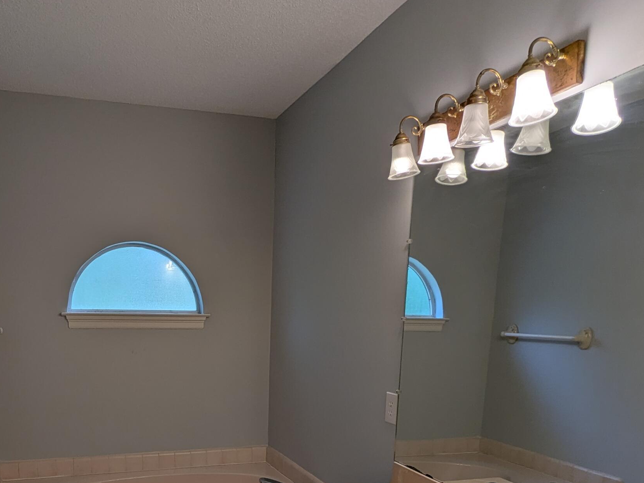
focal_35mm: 29
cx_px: 231
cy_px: 409
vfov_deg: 45.0
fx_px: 539
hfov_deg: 60.6
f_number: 2.2
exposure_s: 1/60
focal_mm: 2.35
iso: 47
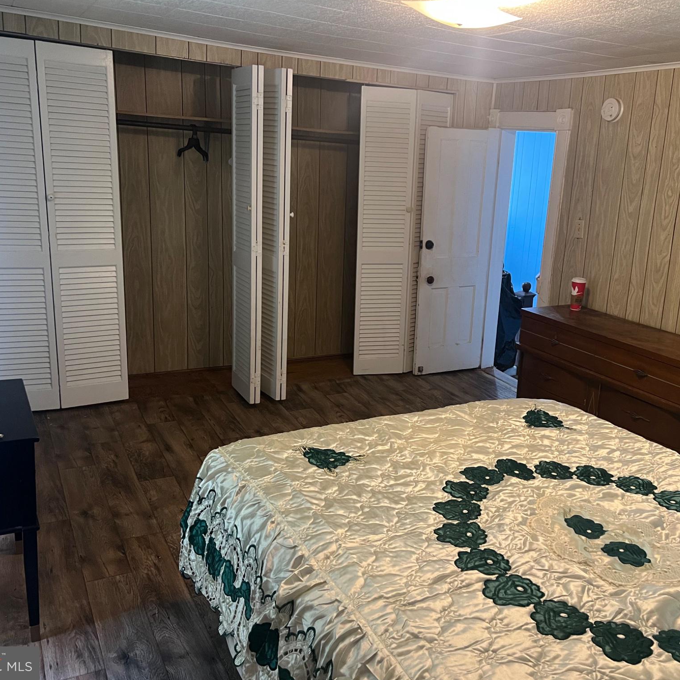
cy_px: 339
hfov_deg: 52.4
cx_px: 386
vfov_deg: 52.5
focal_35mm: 31
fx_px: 689
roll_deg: -1.1
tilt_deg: -15.7
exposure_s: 1/60
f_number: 1.5
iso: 400
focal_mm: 5.7
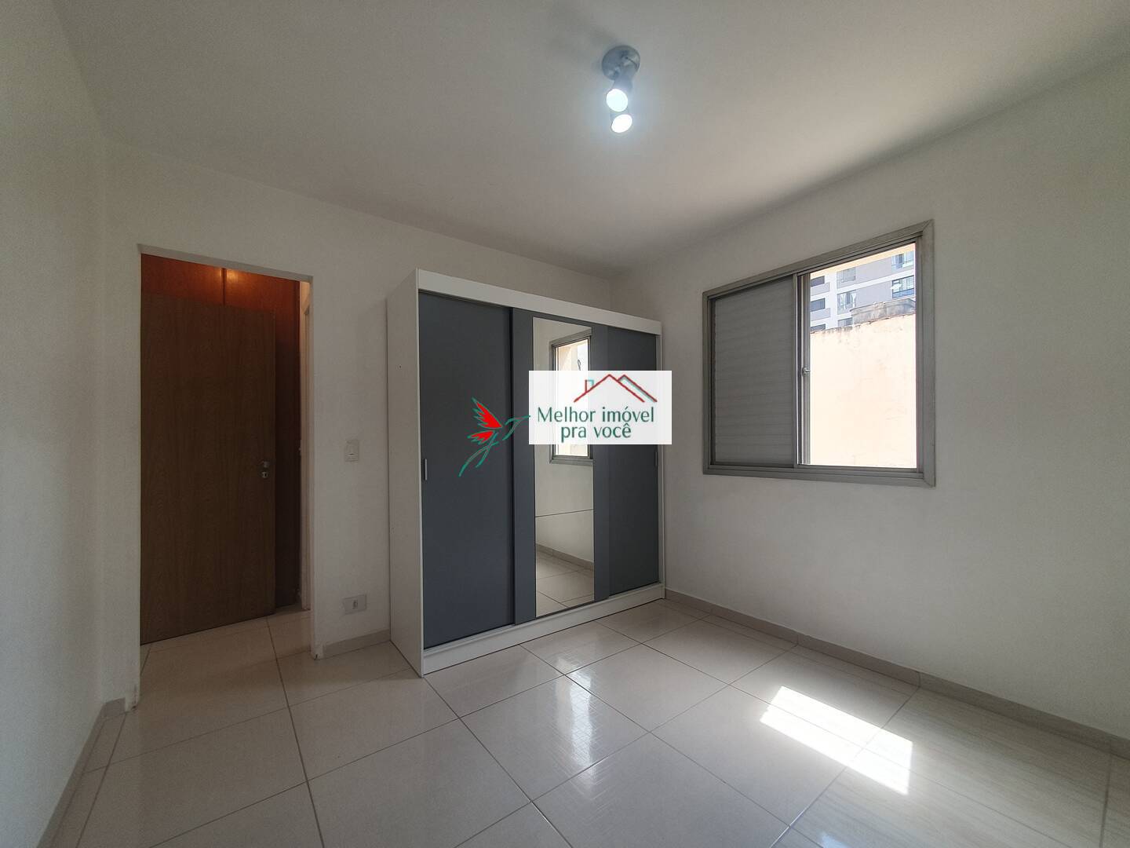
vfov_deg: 89.9
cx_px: 565
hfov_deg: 106.2
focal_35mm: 13
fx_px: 424
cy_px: 424
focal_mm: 1.8
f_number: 2.2
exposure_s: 1/149
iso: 50
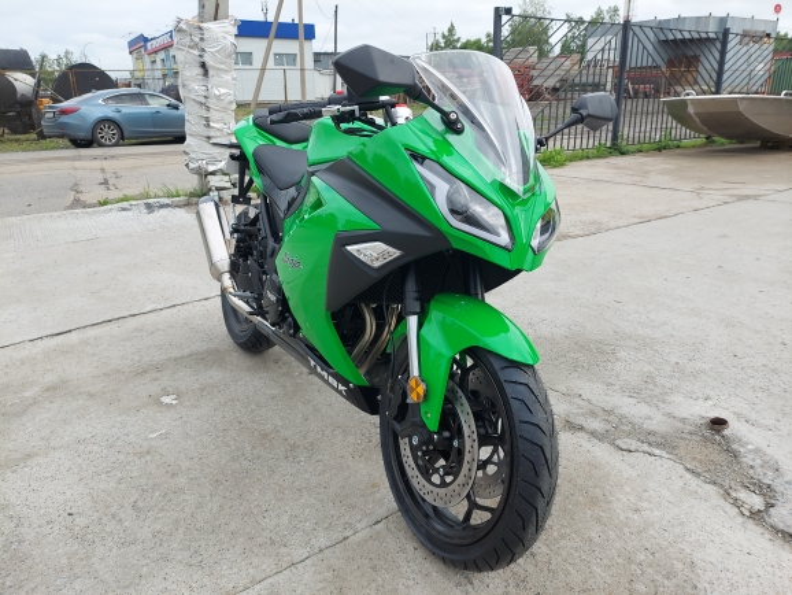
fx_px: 549
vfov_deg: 56.9
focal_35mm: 24
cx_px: 396
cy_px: 298
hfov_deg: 71.6
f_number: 1.8
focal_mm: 5.23
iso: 40
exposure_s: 1/865
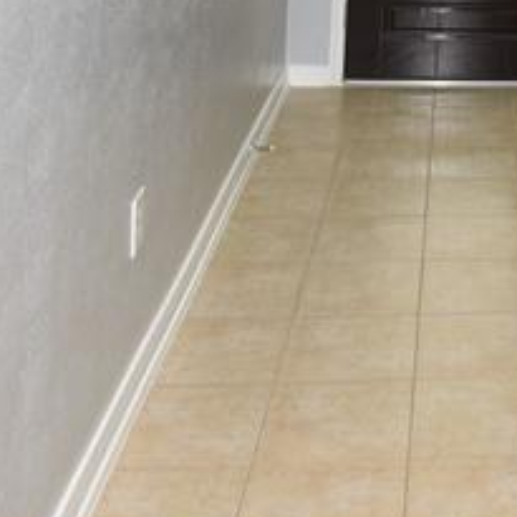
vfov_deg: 21.6
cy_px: -241
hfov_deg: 23.1
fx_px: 1149
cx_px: 633
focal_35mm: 68
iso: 100
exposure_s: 1/60
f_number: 4
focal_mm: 16
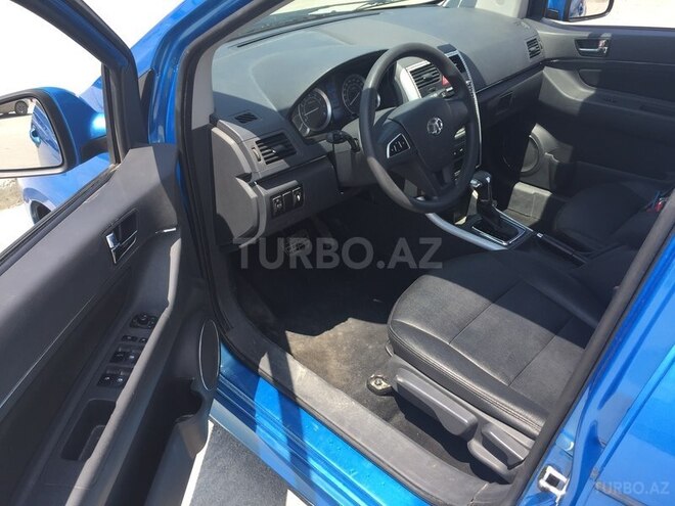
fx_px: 565
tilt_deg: -34.4
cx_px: 338
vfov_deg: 48.2
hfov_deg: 61.7
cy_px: 253
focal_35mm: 29
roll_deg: -1.1
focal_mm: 4.15
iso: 32
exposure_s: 1/565
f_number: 2.2
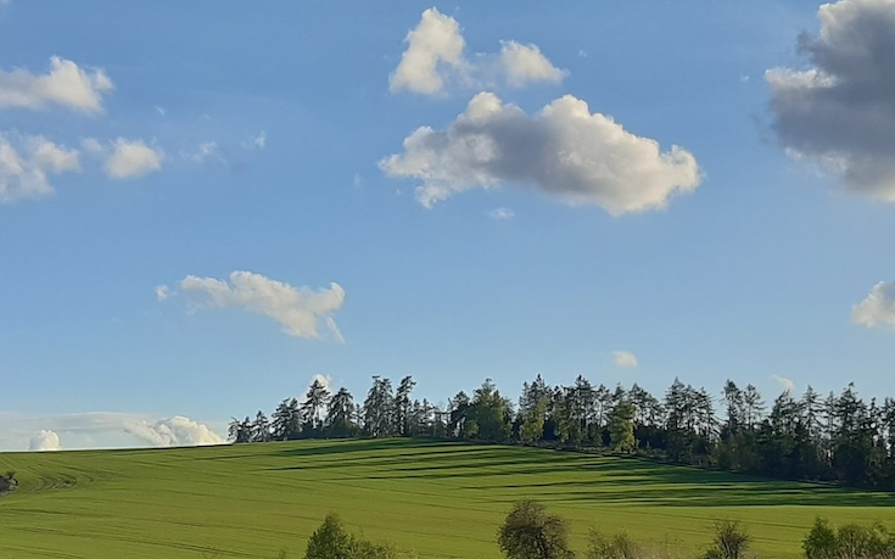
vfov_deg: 17.3
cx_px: 359
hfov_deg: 27.4
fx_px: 1829
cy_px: 356
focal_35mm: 75
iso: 40
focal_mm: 3.92
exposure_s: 1/2179
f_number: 1.7
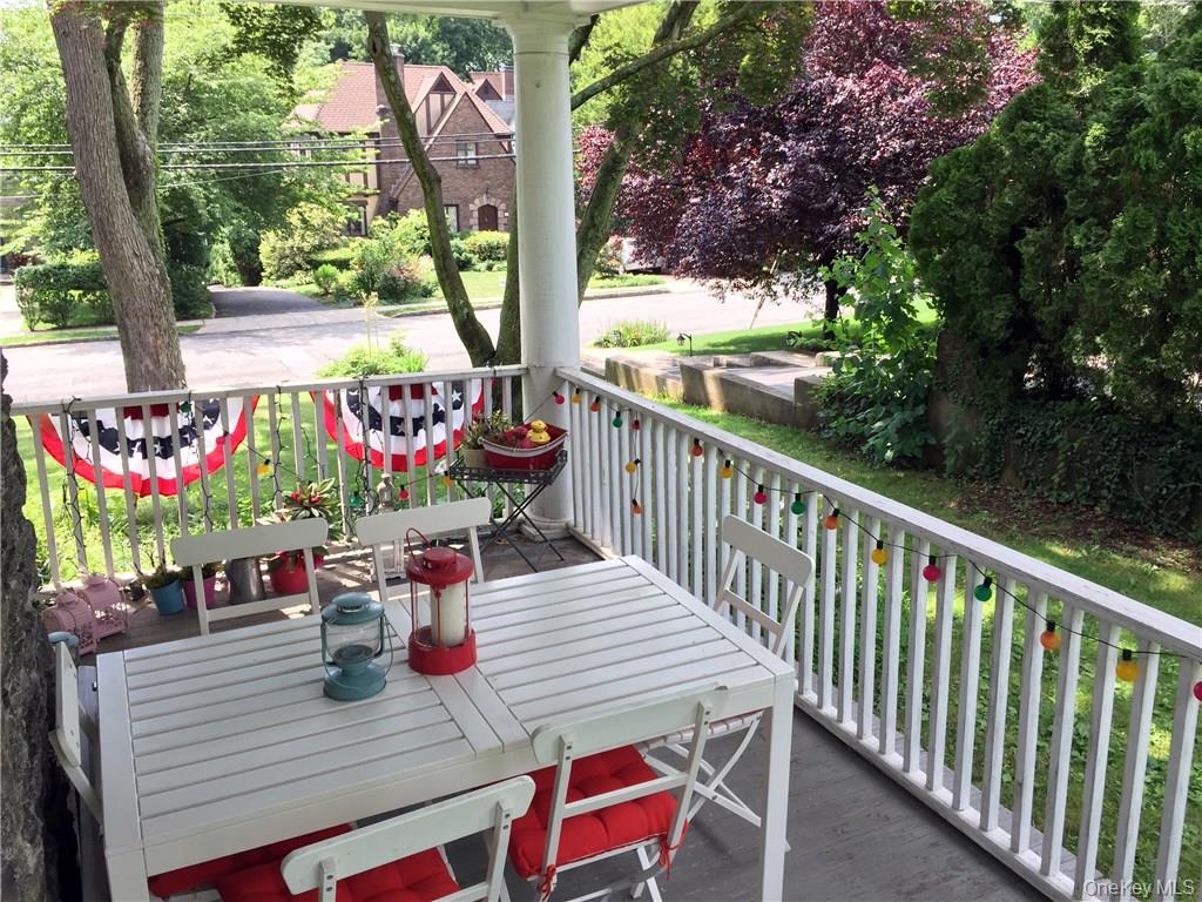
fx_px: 1007
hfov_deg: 61.7
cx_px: 601
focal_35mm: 29
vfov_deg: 48.2
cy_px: 451
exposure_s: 1/229
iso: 32
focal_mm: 4.15
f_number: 2.2
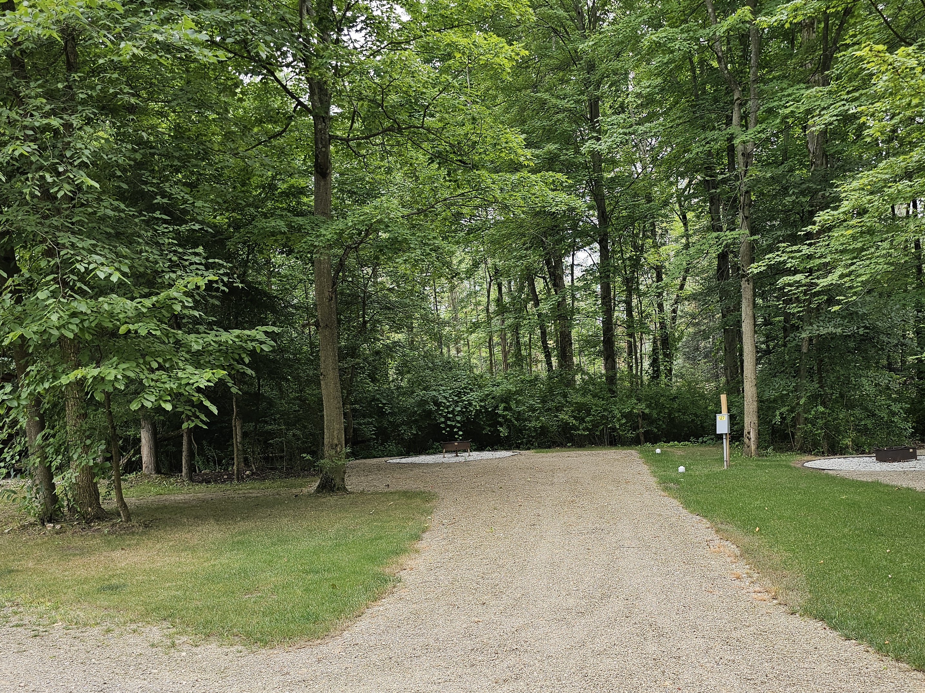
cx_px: 572
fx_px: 855
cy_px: 454
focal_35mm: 32
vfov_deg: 43.6
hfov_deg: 56.2
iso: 40
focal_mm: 6.3
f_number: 1.7
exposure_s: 1/180
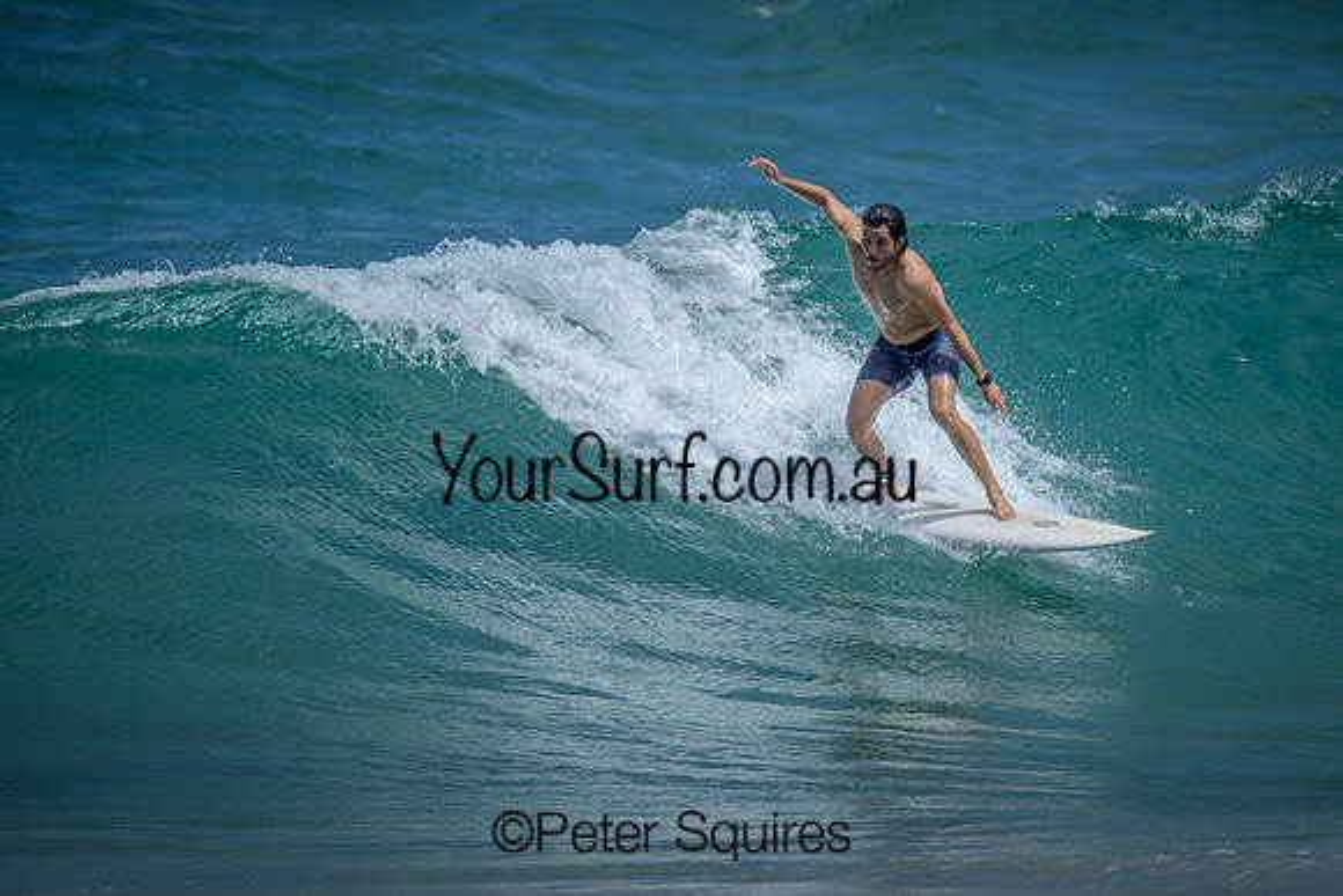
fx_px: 40871
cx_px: 756
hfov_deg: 1.9
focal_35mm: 1095
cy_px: 368
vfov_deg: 1.3
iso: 250
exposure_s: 1/2500
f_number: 6.3
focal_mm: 800
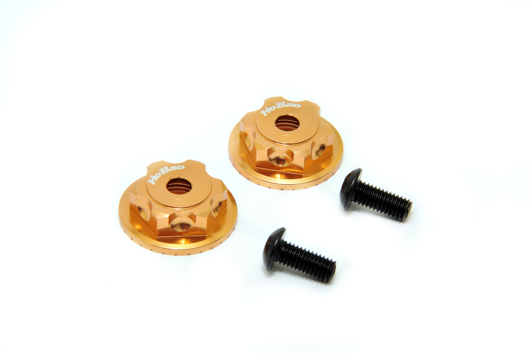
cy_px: 176
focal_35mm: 300
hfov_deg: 6.9
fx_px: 4420
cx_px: 266
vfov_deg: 4.6
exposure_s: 1/60
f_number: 20
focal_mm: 200
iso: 400
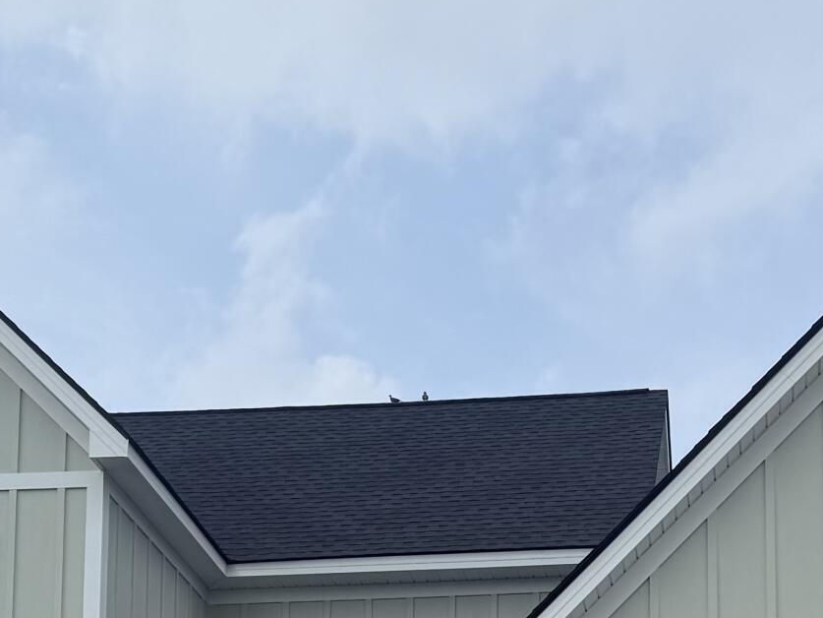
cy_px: 891
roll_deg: -0.2
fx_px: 2045
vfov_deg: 15.9
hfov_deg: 22.7
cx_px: 555
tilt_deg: +9.7
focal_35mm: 86
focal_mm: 6.76
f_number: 1.78
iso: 80
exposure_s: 1/4673
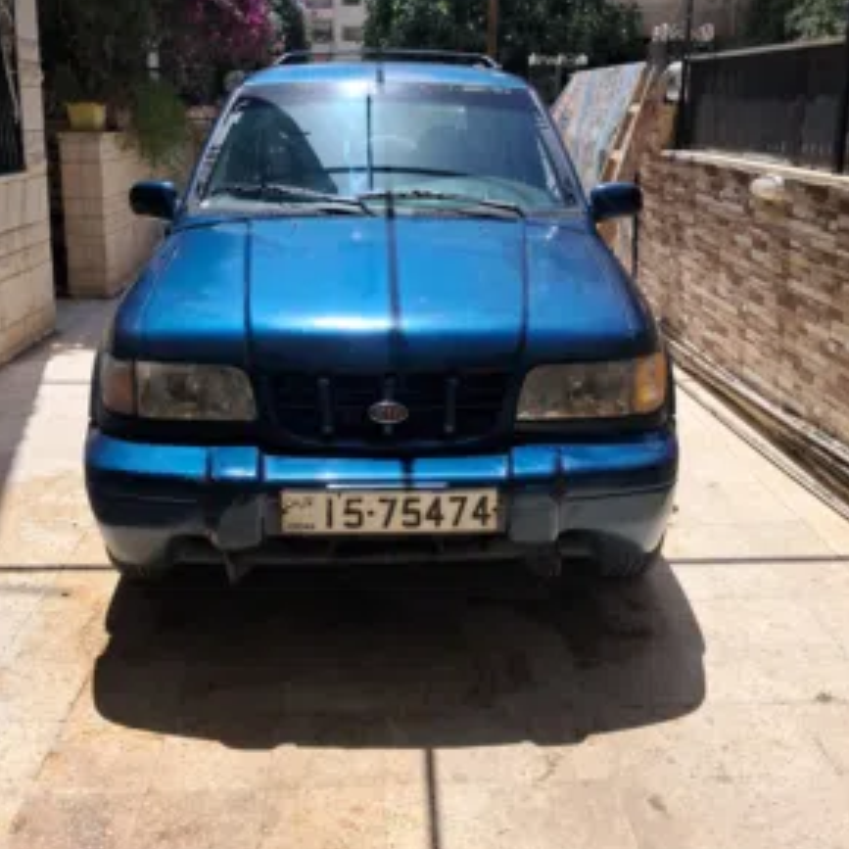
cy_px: 306
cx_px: 426
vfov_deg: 49.1
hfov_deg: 49.7
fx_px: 916
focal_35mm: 33
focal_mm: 4
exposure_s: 1/966
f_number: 1.8
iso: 50
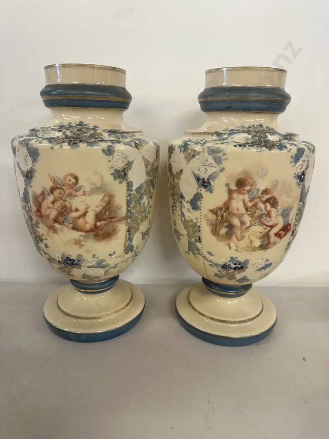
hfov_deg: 56.8
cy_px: 220
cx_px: 164
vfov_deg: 71.6
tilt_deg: -17.5
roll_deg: -1.8
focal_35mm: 24
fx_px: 304
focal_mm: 6.86
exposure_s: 1/100
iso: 160
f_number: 1.78
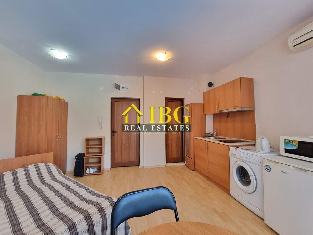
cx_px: 156
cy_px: 118
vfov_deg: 89.9
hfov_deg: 106.2
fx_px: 118
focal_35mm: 13
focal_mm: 2.2
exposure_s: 1/33
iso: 320
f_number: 2.2
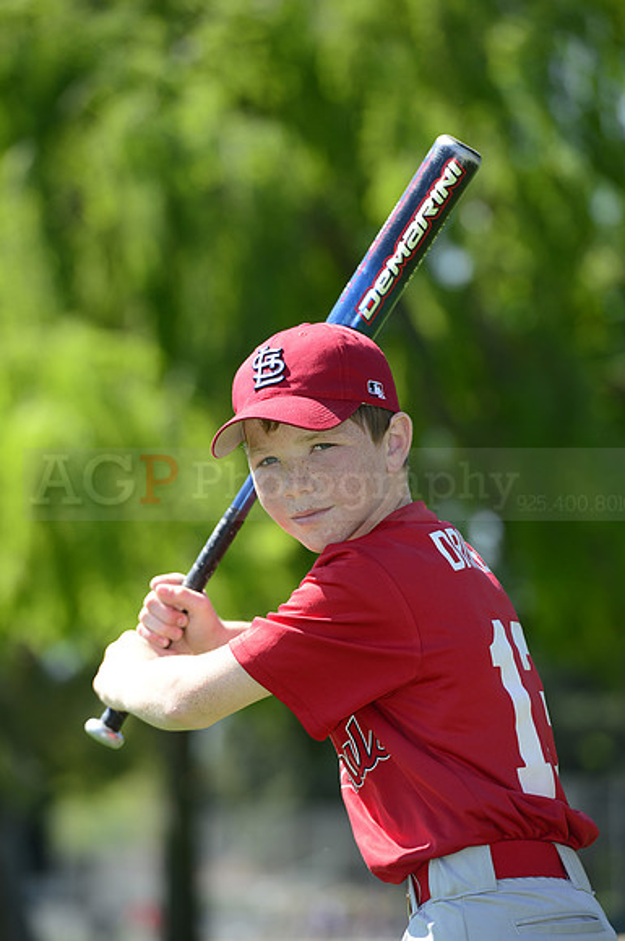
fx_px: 5224
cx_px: 312
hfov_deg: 6.8
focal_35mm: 200
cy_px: 470
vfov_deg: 10.3
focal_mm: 200
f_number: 5.6
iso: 200
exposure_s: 1/500
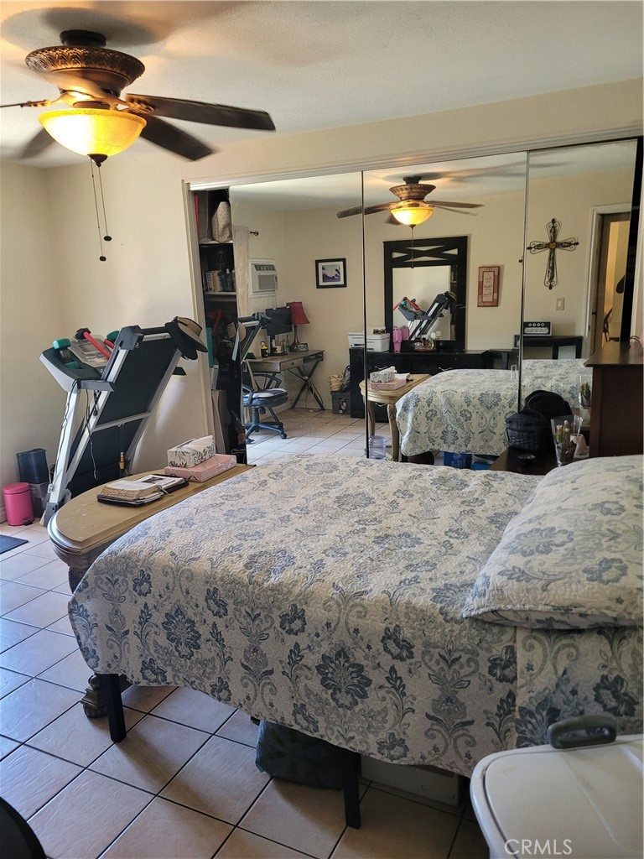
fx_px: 645
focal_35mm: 26
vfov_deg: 67.3
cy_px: 430
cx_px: 322
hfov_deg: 53.1
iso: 200
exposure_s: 1/60
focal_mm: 5.4
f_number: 1.8
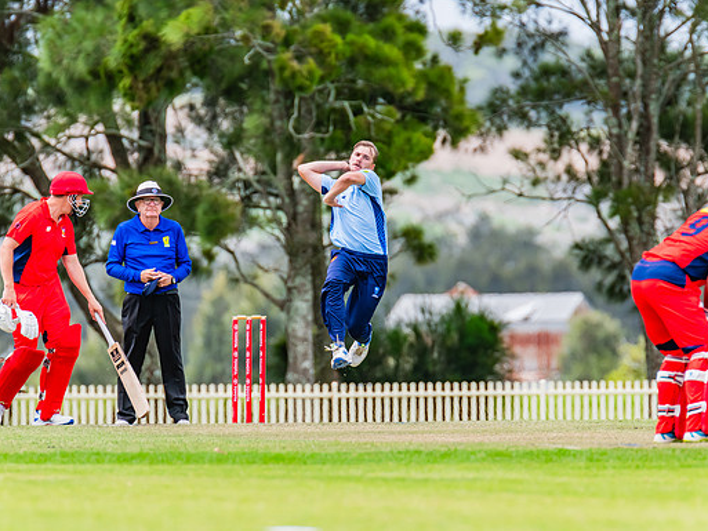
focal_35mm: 665
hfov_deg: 3.0
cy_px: 270
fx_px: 13604
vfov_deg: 2.2
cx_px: 344
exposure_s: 1/1250
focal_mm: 600
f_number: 9
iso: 800
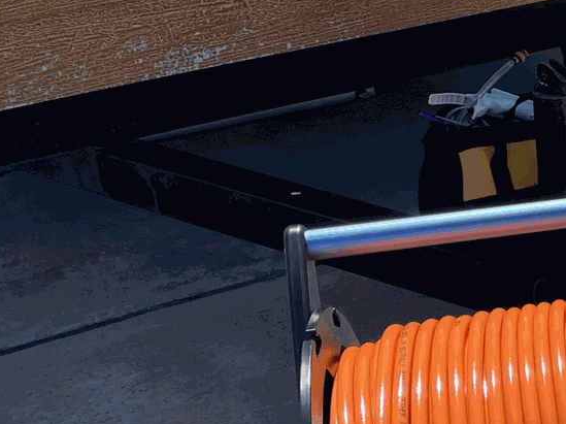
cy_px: 414
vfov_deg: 15.9
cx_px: 946
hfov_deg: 18.1
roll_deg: +0.3
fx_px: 1487
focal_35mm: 91
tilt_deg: -32.6
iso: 32
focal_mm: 4.2
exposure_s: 1/3401
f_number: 1.6
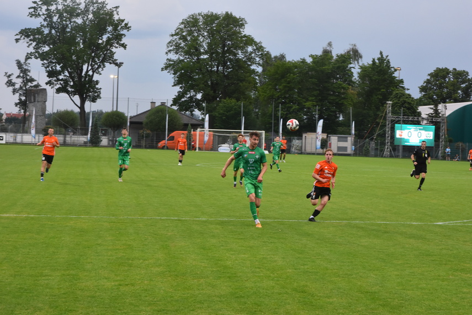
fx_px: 984
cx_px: 236
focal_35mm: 75
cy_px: 158
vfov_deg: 18.2
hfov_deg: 27.0
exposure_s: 1/250
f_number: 8
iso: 1000
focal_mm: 50
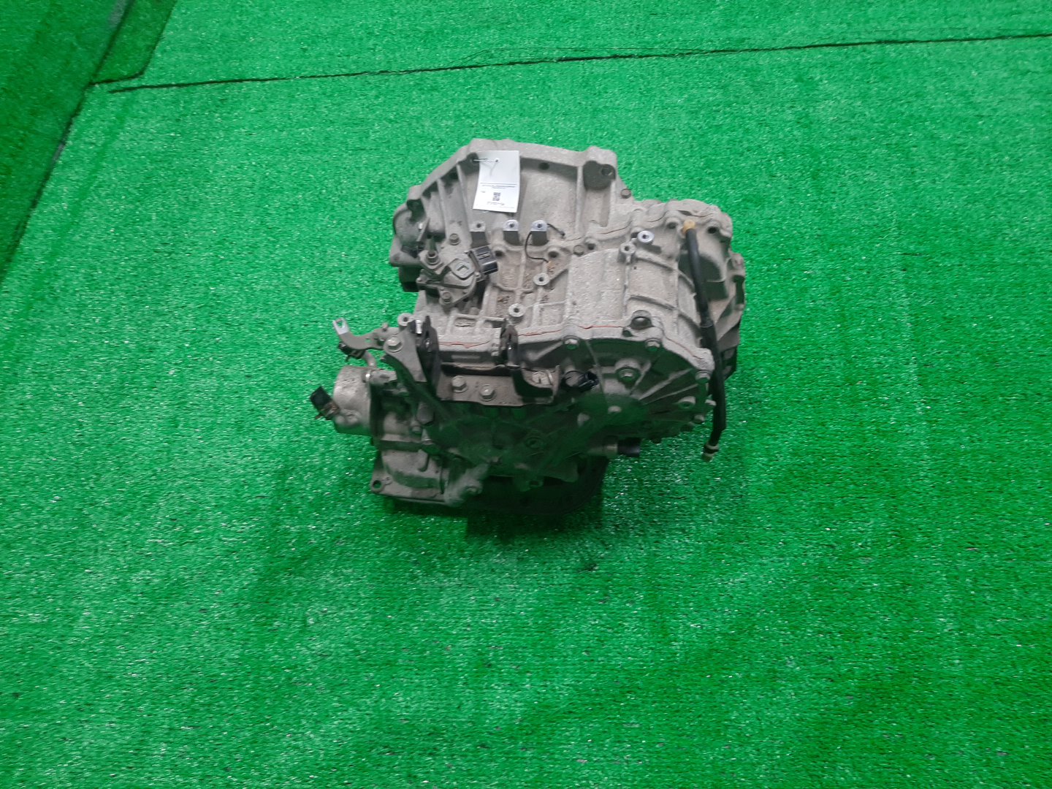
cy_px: 394
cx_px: 526
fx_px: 790
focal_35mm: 26
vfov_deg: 53.1
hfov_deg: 67.3
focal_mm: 3.93
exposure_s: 1/50
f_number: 1.7
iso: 99
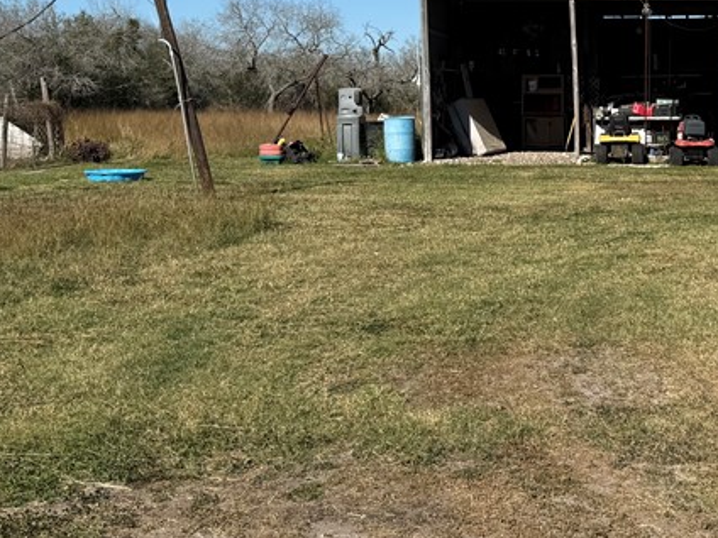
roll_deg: -0.1
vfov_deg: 24.8
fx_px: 1203
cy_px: 108
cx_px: 649
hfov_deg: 31.6
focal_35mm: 58
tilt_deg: -1.5
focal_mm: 6.76
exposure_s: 1/6173
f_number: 1.78
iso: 80
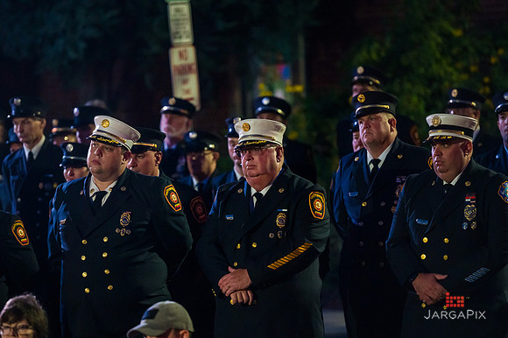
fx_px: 2609
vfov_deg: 7.4
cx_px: 254
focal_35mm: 185
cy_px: 169
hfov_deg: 11.1
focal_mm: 185
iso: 6400
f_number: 3.2
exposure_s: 1/50
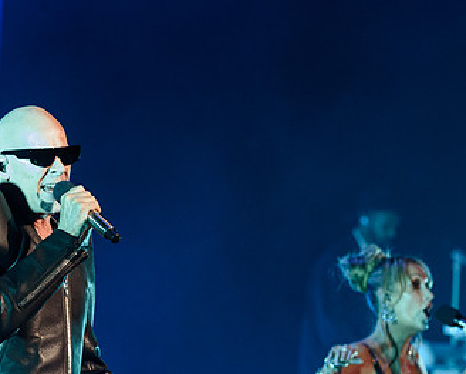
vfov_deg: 3.8
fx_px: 5563
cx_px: 199
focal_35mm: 403
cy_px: 254
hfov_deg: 4.8
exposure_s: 1/200
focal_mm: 230
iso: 4000
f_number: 5.3
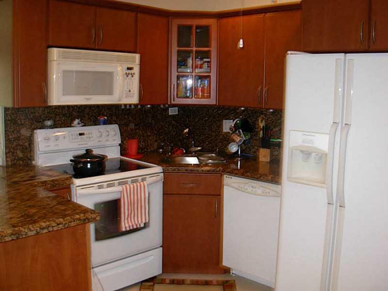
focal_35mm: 38
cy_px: 146
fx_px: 426
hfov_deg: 49.0
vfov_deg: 37.7
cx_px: 194
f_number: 2.9
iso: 112
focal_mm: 6.3
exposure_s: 1/32
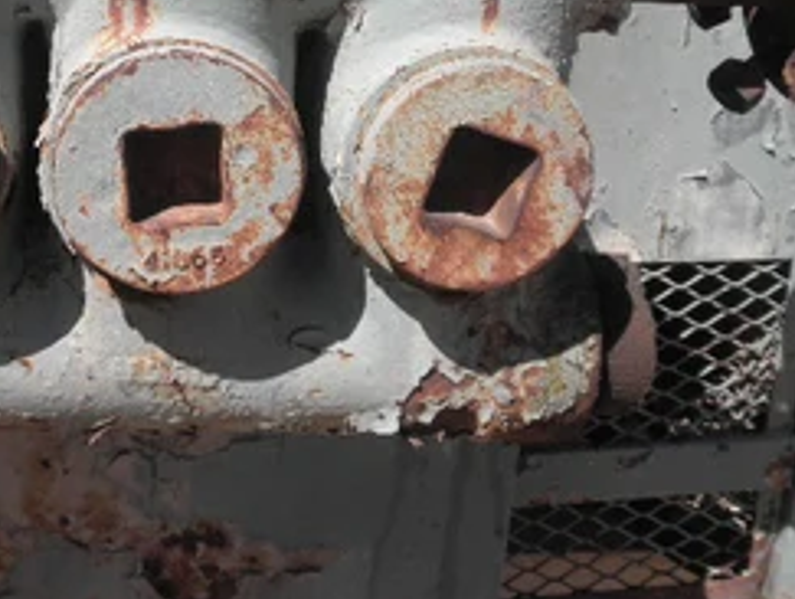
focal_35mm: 46
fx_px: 1058
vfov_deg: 30.9
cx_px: 180
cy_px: 131
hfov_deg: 39.8
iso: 64
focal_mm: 5
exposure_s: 1/125
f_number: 8.5
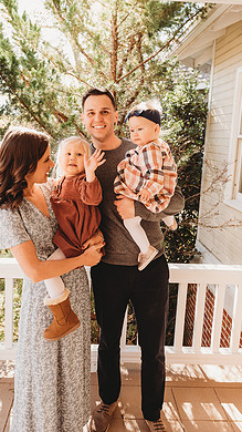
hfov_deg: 40.0
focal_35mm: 29
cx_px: 97
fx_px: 331
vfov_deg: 65.7
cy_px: 184
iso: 400
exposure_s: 1/200
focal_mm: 24
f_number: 4.5
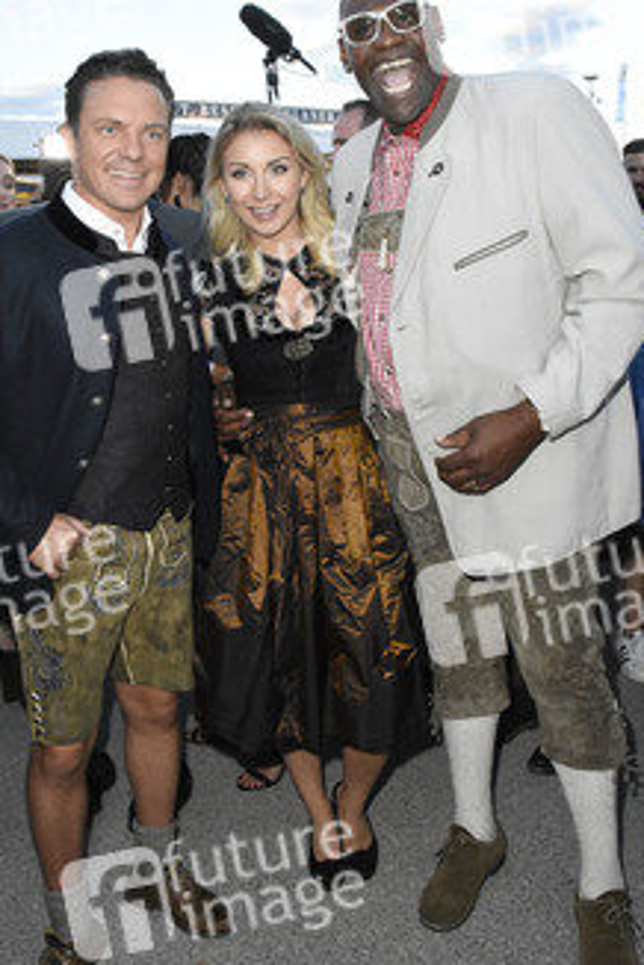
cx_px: 298
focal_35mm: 33
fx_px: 885
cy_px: 449
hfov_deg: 39.9
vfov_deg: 57.2
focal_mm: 18
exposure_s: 1/160
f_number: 9
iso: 3200
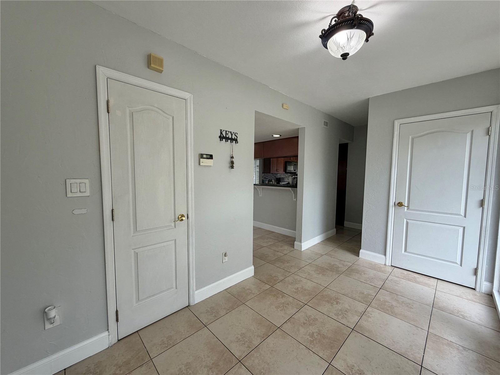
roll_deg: -0.1
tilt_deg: -3.4
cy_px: 188
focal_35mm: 14
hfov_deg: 102.1
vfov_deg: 85.7
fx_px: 202
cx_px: 250
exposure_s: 1/121
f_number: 2.2
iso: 80
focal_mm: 2.22
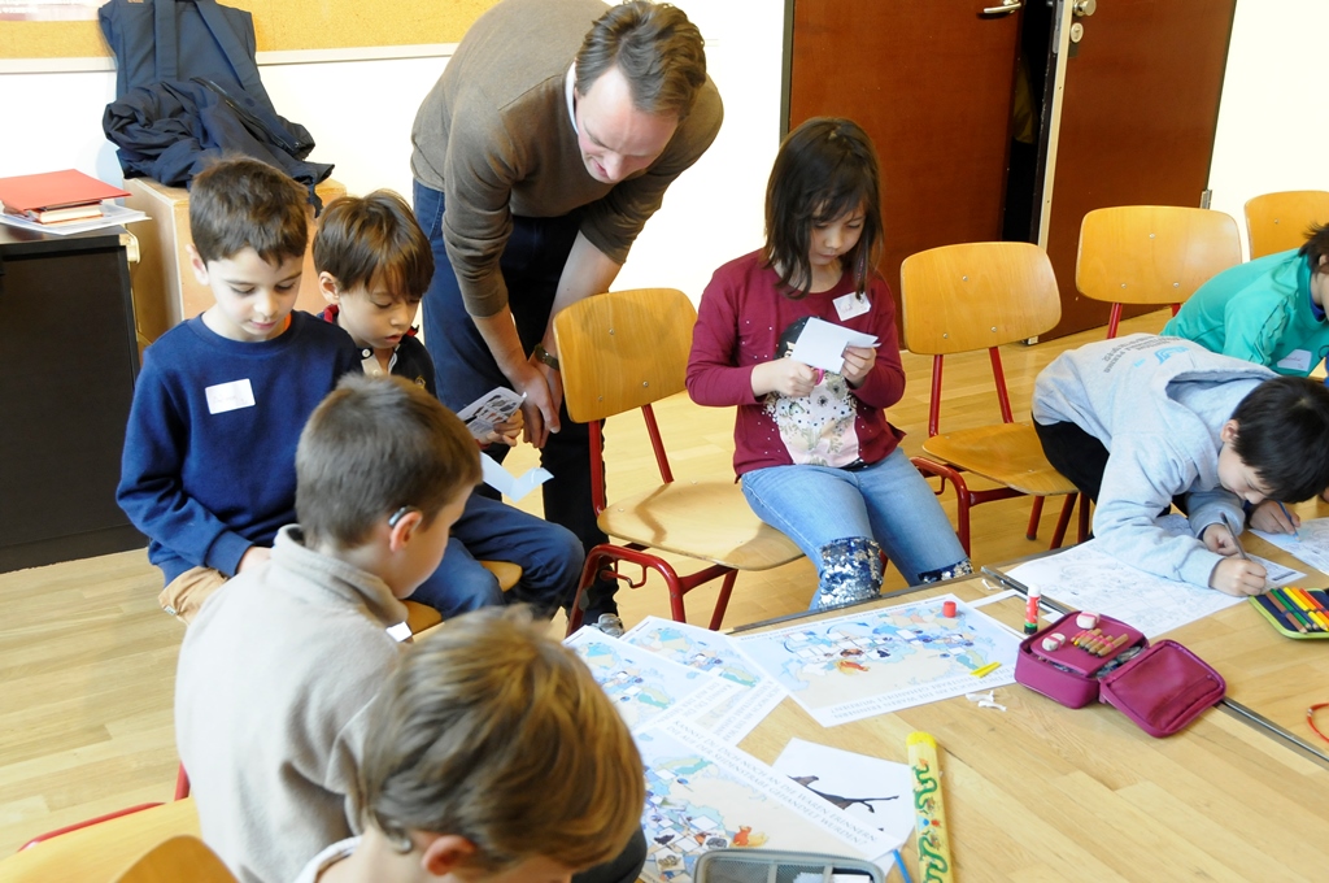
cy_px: 442
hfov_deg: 45.0
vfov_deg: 30.8
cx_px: 664
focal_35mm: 44
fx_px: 1604
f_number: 6.3
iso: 1250
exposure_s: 1/60
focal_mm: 29
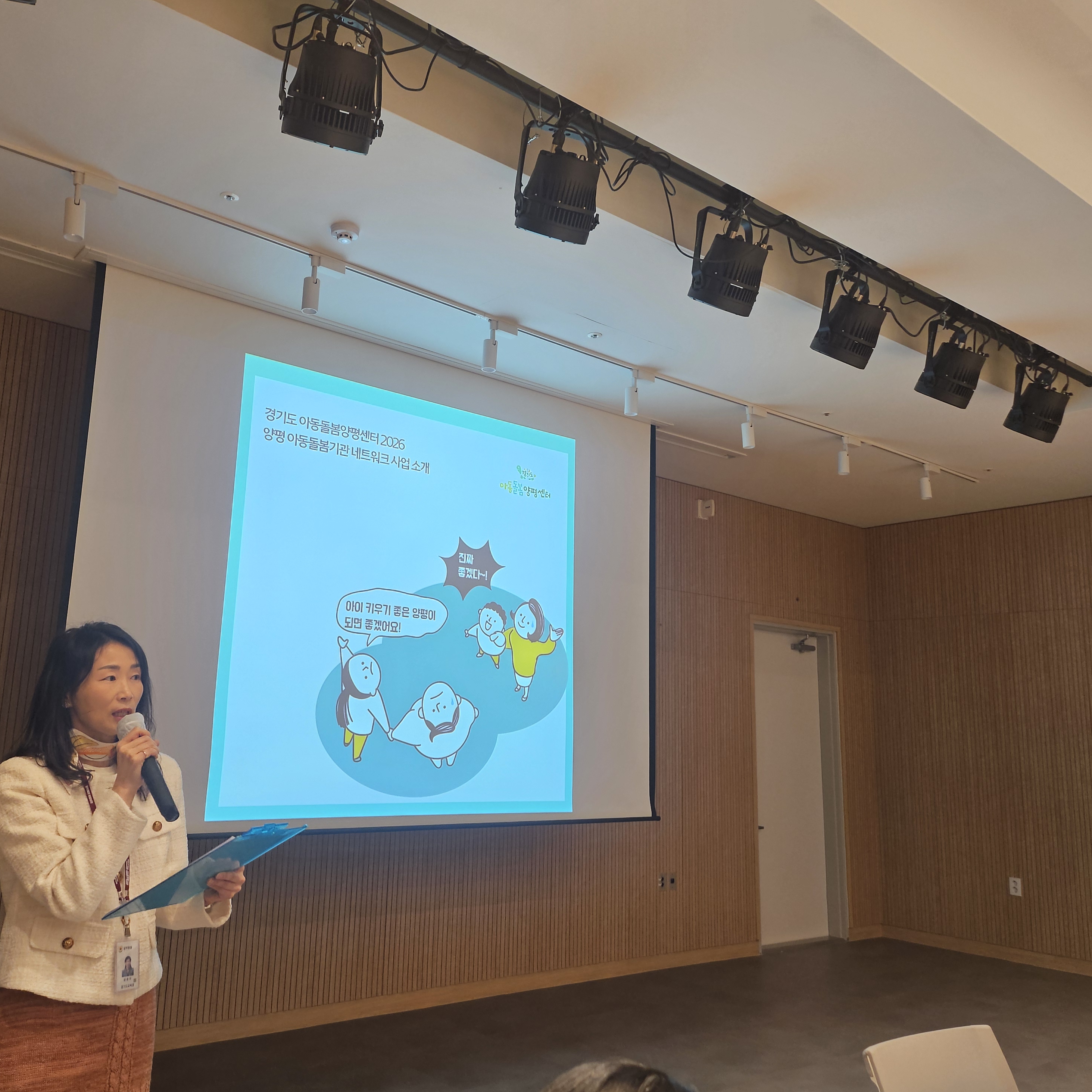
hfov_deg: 55.6
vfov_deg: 55.6
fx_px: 1035
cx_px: 499
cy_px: 542
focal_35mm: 29
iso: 125
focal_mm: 5
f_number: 1.8
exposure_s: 1/60
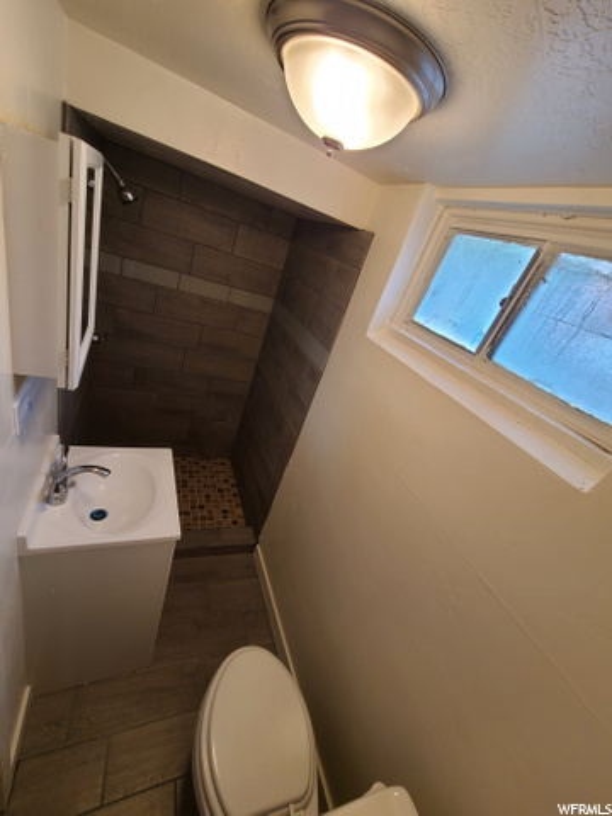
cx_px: 306
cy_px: 408
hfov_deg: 89.9
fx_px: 306
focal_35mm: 13
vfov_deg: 106.2
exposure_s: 1/60
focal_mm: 2.2
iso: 100
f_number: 2.2
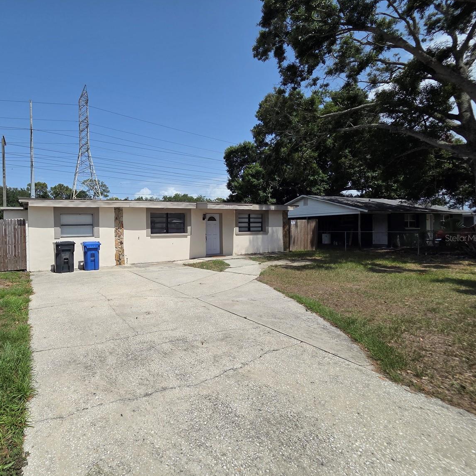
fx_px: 249
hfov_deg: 83.9
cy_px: 238
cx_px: 153
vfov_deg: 87.4
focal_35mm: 16
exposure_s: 1/2985
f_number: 2.2
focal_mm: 2.2
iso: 50
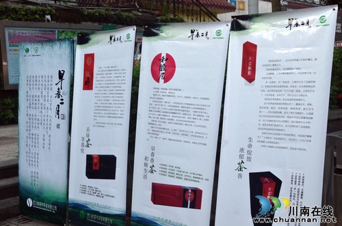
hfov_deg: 37.9
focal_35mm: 52
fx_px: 498
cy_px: 113
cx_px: 171
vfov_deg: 25.6
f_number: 8
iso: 200
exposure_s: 1/250
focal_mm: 35
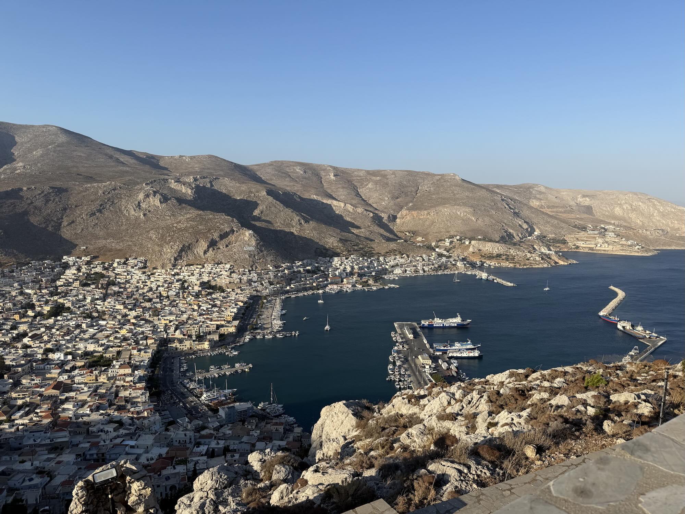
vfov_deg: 56.8
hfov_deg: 71.6
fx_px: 475
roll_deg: -1.2
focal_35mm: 24
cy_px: 257
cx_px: 342
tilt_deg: -7.1
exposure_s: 1/4167
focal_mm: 6.76
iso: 80
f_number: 1.78
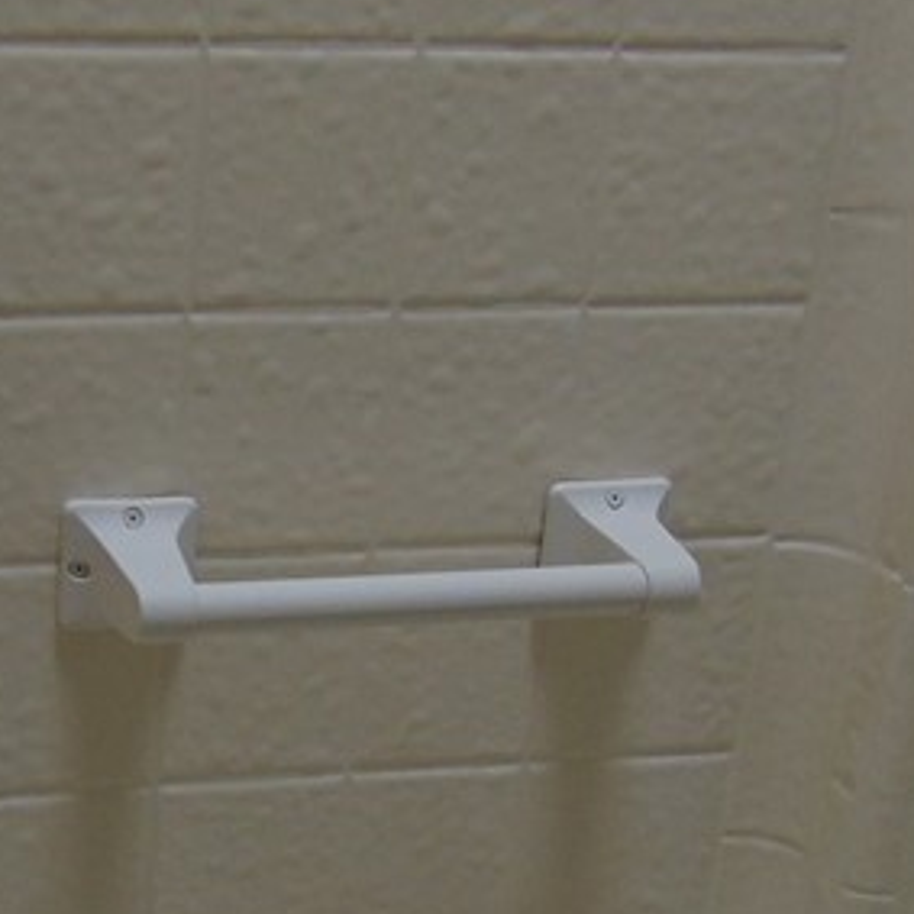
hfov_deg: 21.0
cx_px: 29
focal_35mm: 80
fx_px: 2390
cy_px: 723
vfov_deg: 21.4
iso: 80
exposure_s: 1/160
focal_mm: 4.5
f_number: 3
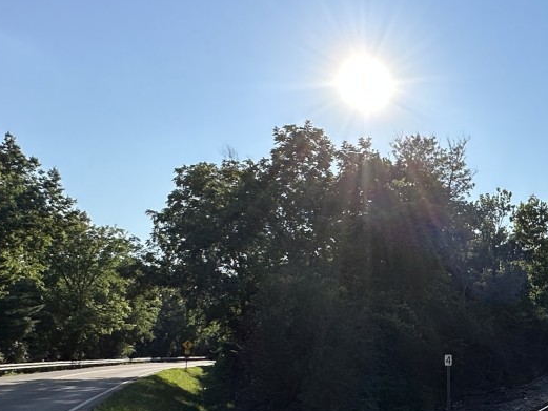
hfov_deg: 39.1
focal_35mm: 43
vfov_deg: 32.6
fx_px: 681
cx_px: 541
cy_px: 333
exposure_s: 1/2882
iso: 50
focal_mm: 2.22
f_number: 2.2
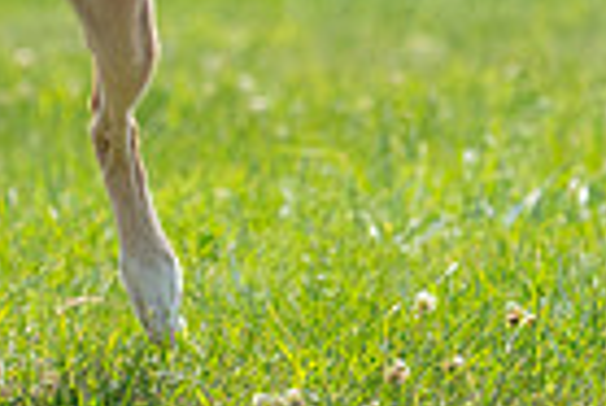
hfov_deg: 1.8
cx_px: 65
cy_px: -260
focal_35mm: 1154
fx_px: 19446
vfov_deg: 1.2
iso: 1250
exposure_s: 1/4000
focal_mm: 277
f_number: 5.6
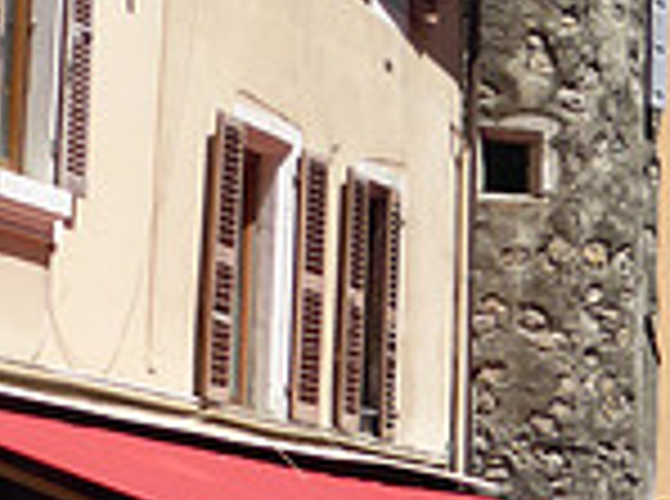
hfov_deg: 9.4
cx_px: 872
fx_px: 3997
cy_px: -187
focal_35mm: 207
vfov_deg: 7.1
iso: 100
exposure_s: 1/800
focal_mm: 9
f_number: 4.4
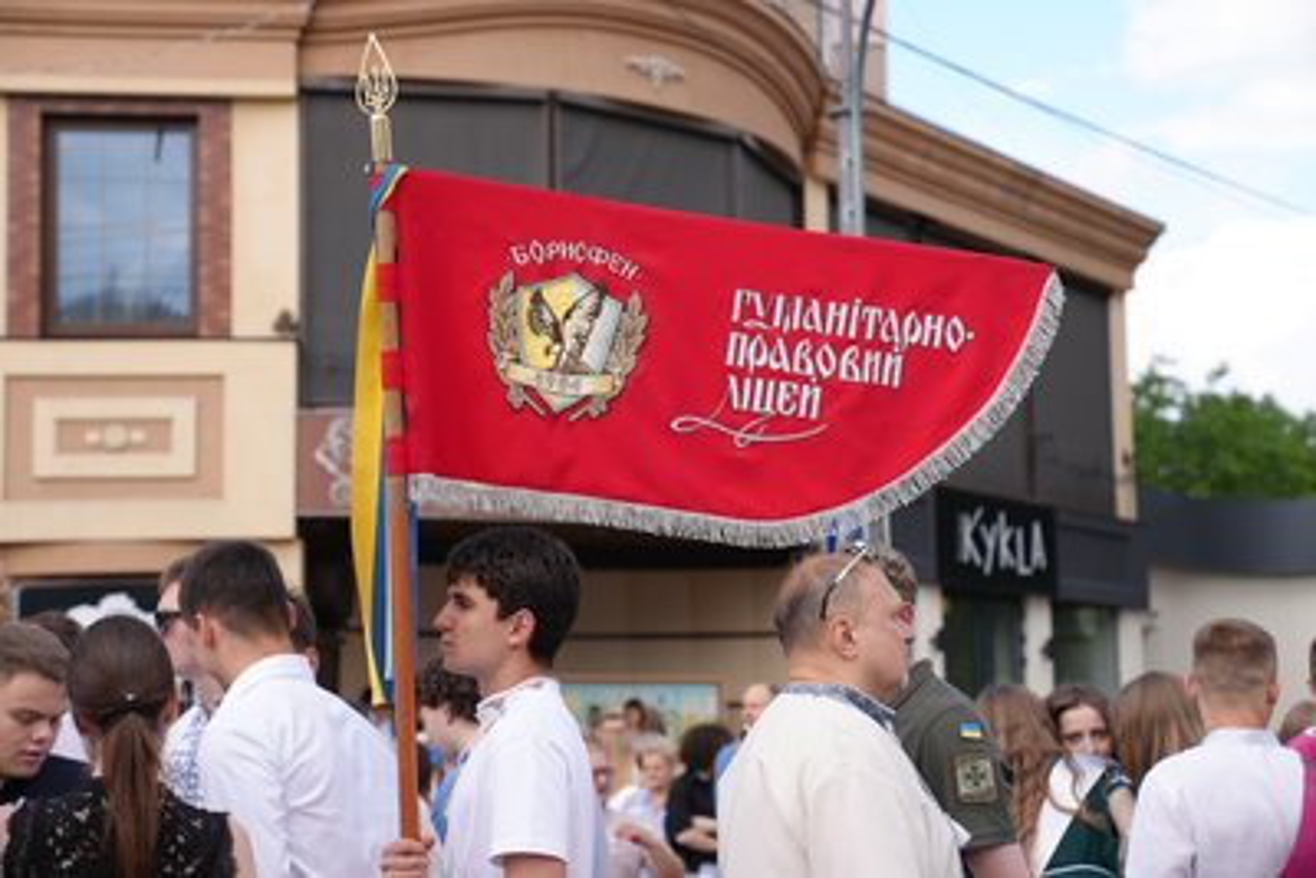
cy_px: 439
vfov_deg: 19.5
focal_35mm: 70
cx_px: 658
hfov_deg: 28.8
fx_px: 2560
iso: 80
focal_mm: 70
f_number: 4
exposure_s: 1/200
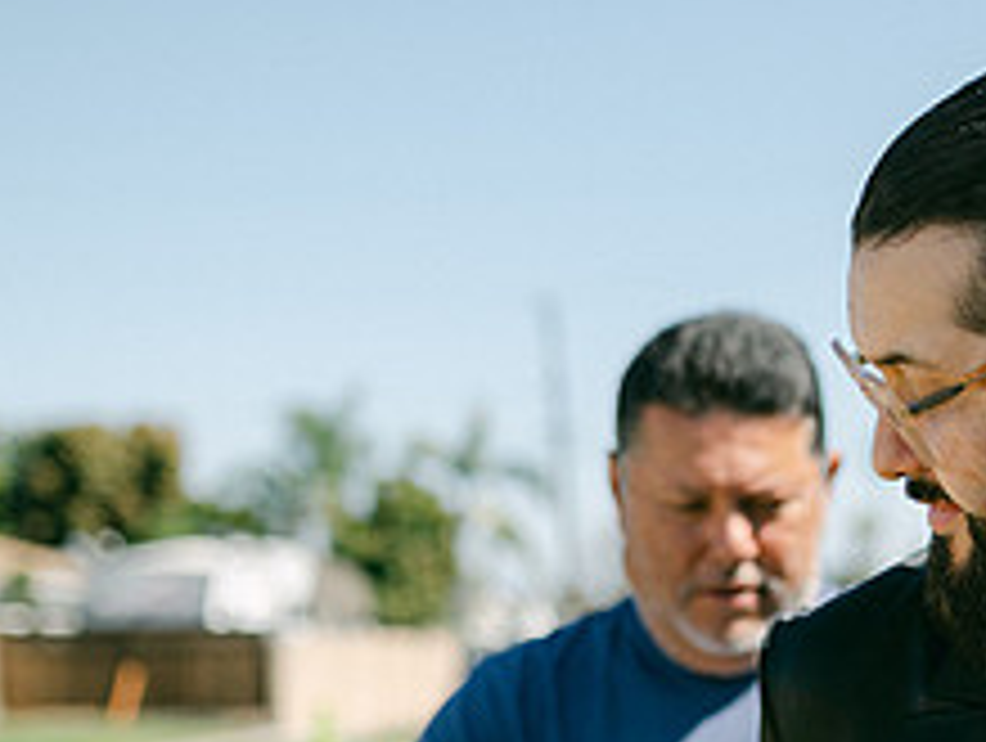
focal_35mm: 89
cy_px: 762
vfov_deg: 16.3
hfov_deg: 21.3
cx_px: 963
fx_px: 2539
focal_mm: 35
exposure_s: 1/12800
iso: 400
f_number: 2
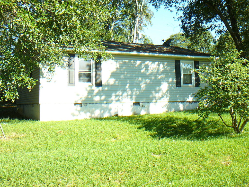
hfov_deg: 45.8
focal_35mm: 41
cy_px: 94
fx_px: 295
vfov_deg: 35.1
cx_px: 124
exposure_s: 1/200
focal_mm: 6.1
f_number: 3.1
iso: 80
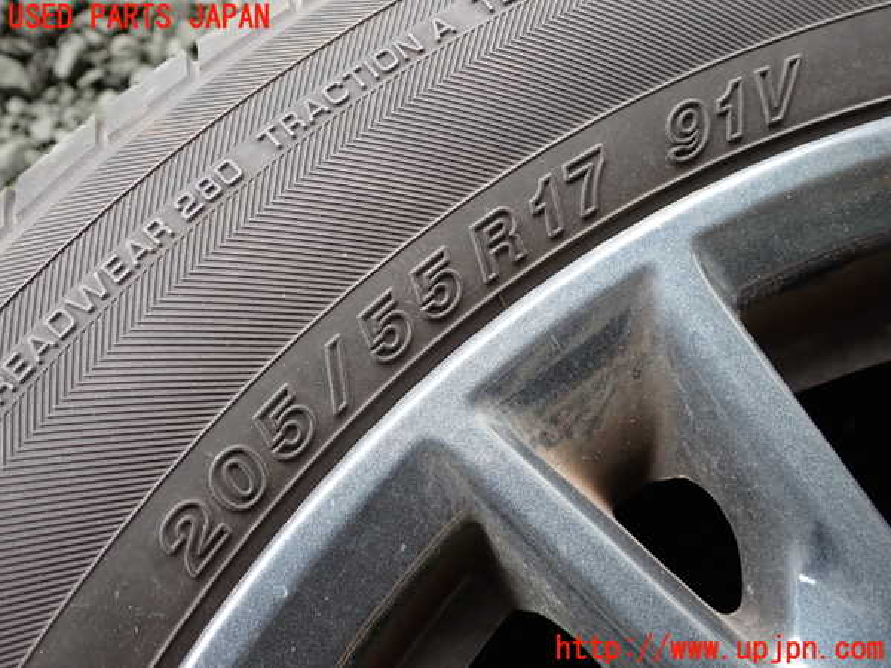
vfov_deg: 46.8
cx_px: 446
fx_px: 772
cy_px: 334
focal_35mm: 30
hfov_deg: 60.0
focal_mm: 5.4
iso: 200
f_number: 2.3
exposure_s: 1/60
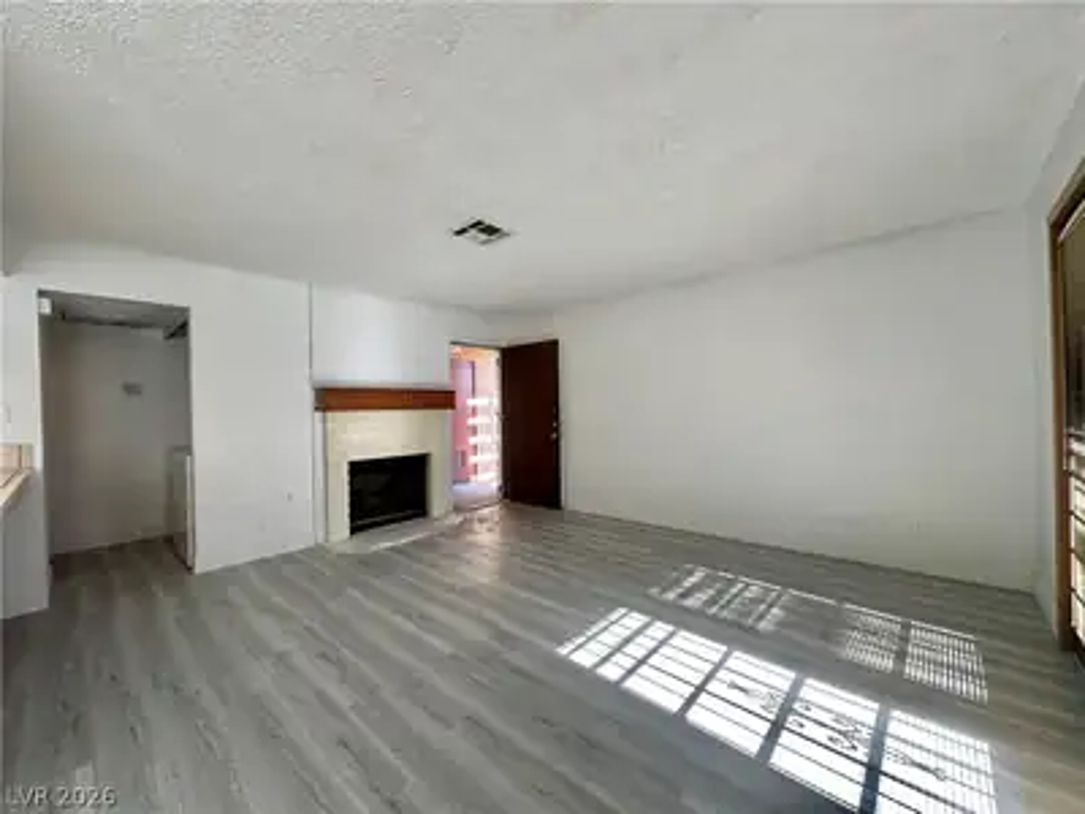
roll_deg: +1.3
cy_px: 407
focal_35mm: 14
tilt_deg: +0.3
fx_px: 439
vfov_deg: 85.7
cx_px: 542
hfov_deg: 102.1
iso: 100
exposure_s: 1/120
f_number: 2.2
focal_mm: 2.22
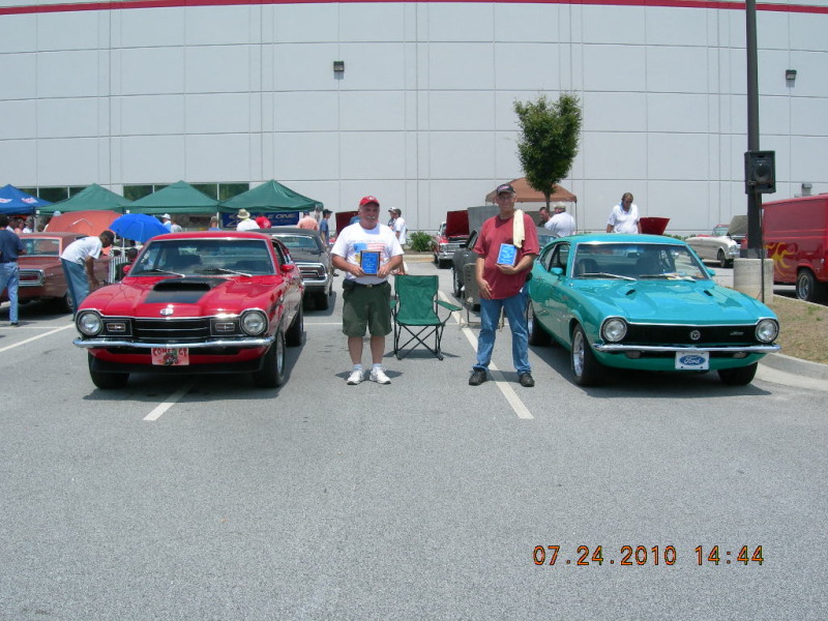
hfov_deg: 49.0
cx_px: 414
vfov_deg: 37.7
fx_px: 909
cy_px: 310
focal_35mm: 38
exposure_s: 1/733
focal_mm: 7.8
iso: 50
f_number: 4.8
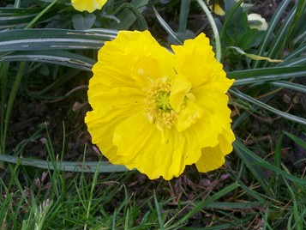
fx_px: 610
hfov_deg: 28.1
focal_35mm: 69
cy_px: 100
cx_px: 161
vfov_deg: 21.3
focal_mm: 9.4
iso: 80
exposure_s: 1/249
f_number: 3.4
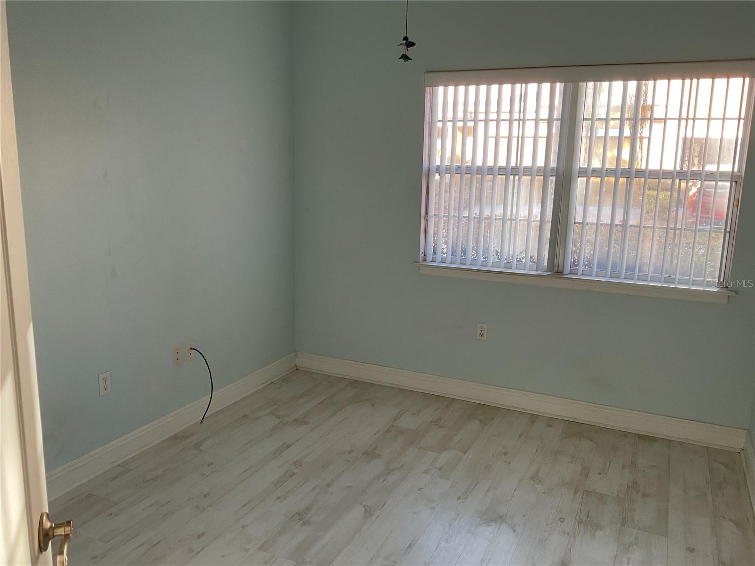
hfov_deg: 61.7
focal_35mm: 29
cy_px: 283
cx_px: 378
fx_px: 633
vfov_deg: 48.2
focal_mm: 3
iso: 40
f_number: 1.8
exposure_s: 1/120
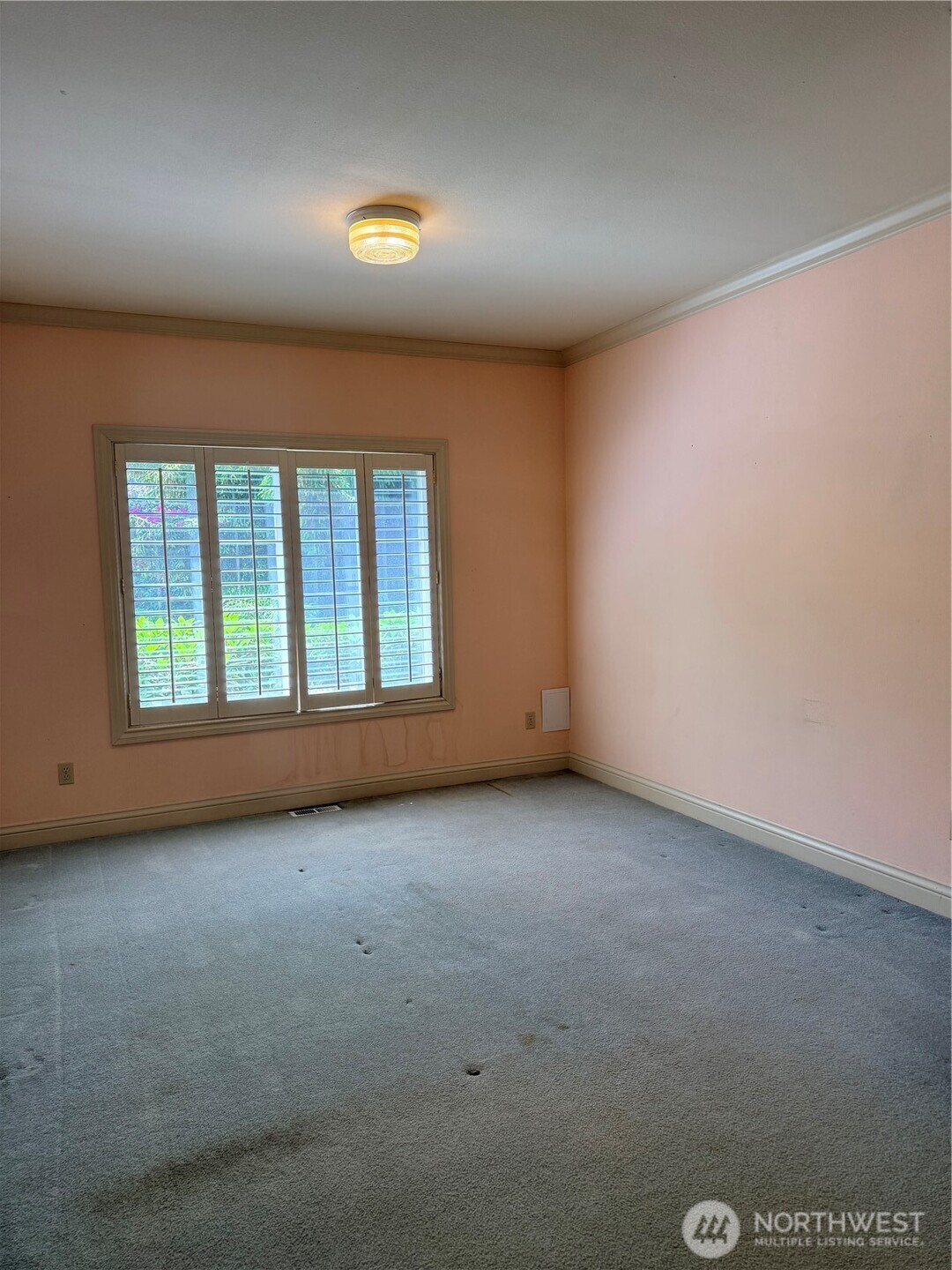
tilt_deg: -4.3
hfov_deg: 56.8
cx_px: 476
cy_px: 635
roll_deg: +1.0
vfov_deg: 71.6
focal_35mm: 24
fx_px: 880
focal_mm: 6.76
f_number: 1.78
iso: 160
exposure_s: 1/228
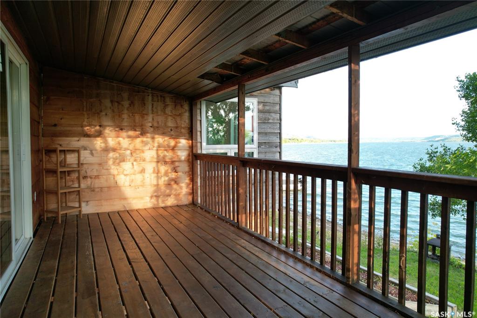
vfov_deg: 57.2
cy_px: 159
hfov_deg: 78.6
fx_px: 291
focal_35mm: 22
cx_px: 238
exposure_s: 1/120
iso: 100
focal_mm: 8.38
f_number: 2.8
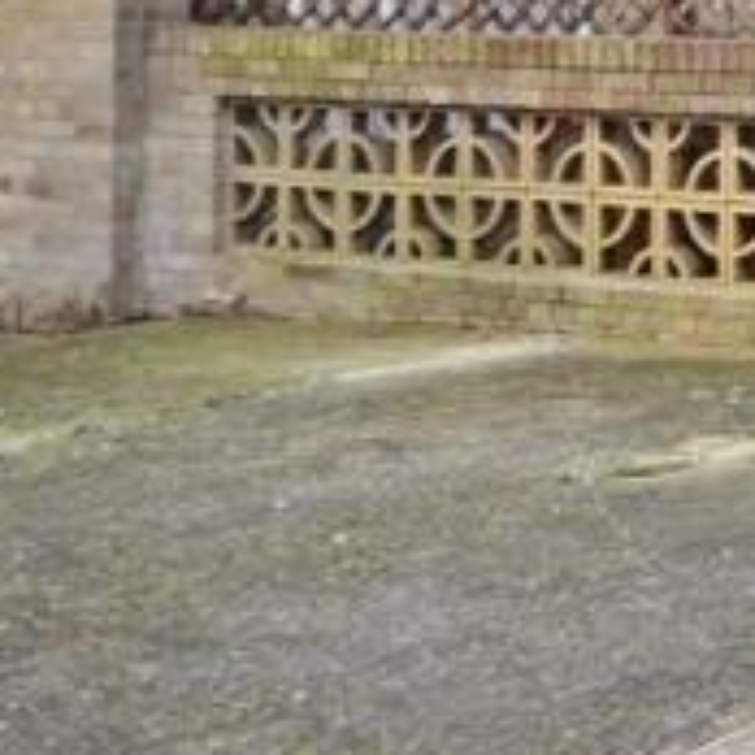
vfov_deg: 17.5
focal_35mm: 96
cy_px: -72
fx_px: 2369
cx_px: 1393
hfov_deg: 15.4
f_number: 5.6
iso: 200
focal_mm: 20
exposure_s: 1/125
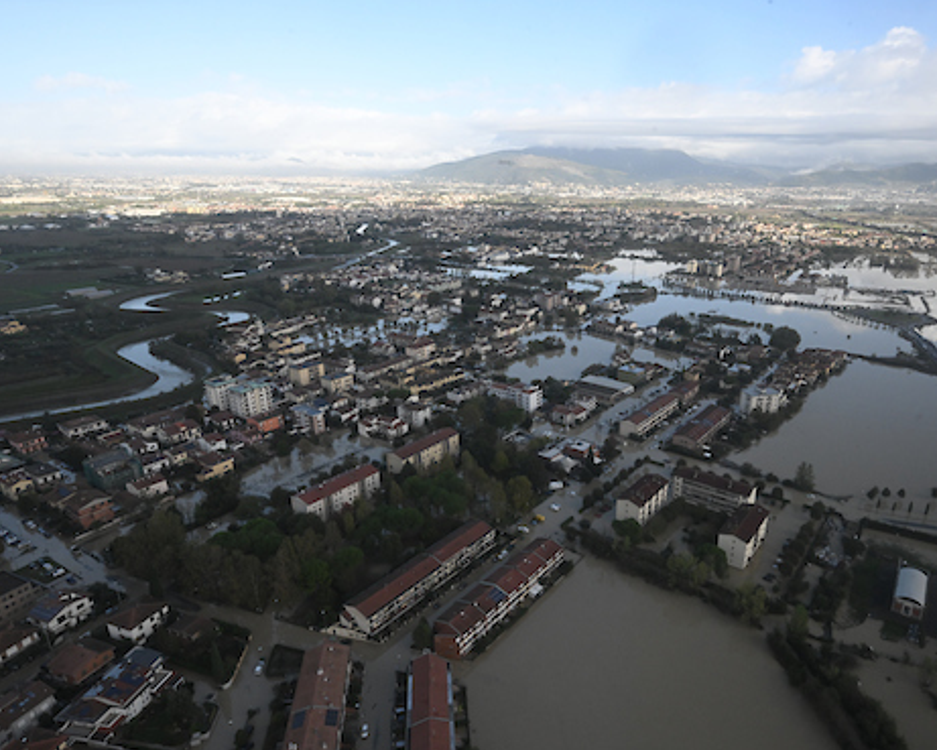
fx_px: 610
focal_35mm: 22
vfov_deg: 63.1
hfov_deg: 74.4
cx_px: 553
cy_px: 396
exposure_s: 1/500
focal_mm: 18
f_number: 16
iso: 2000
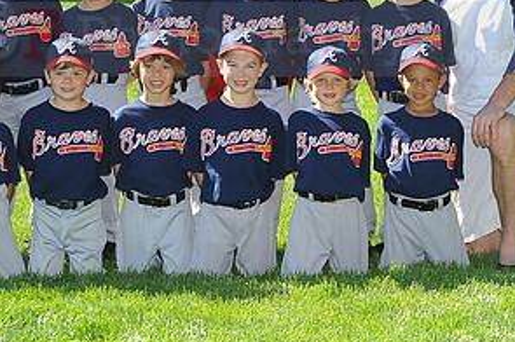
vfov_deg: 8.1
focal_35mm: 169
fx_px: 2415
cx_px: 197
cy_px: 24
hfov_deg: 12.2
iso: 200
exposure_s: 1/250
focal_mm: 86
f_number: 7.1
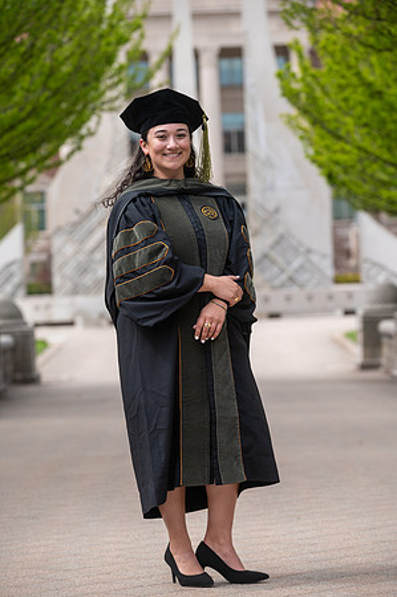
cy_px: 298
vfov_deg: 15.2
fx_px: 2238
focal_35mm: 135
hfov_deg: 10.1
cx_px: 198
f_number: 4.5
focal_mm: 135
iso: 125
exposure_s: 1/800
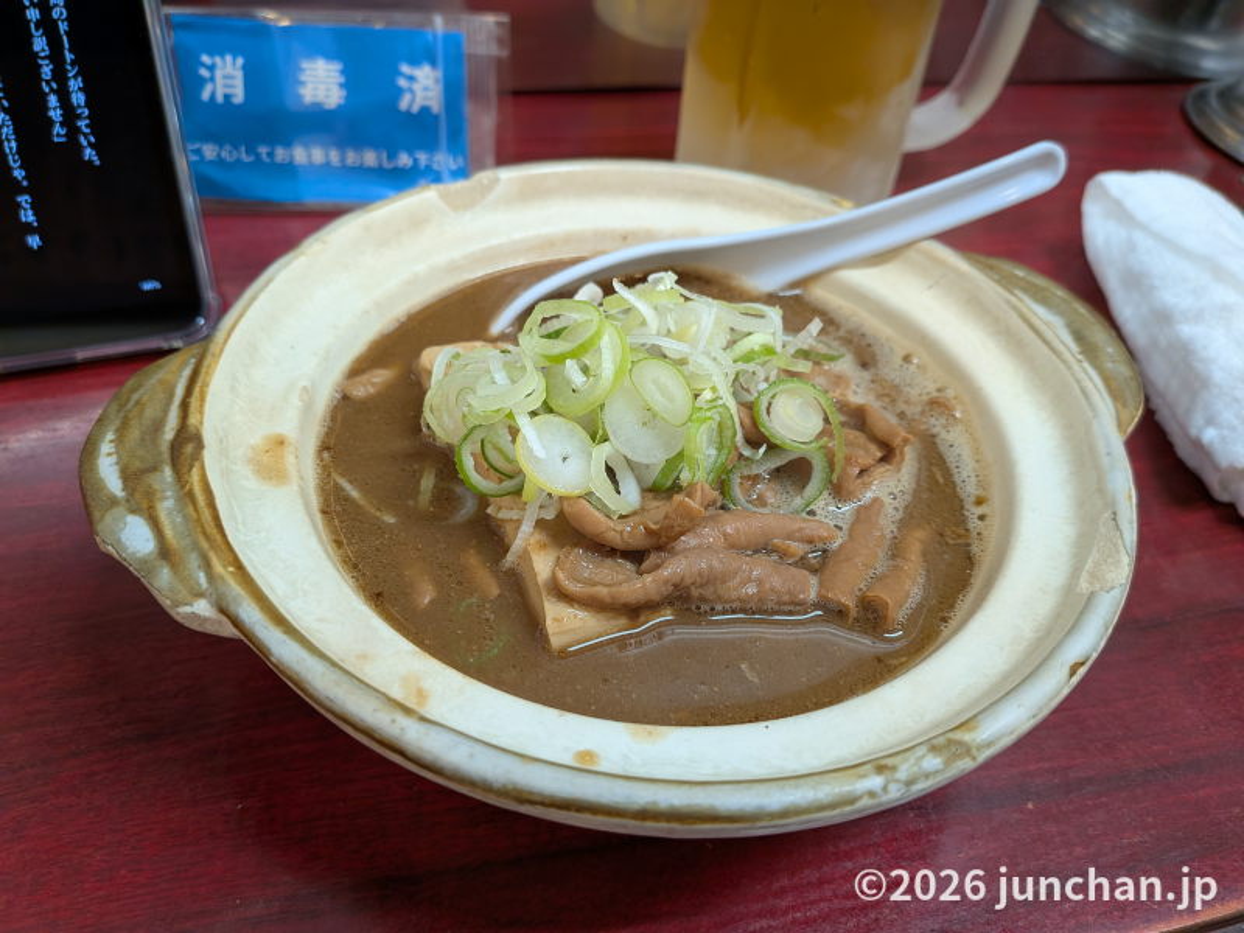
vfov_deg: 56.8
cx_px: 622
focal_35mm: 24
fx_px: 862
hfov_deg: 71.6
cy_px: 466
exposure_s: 1/120
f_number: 1.7
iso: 286
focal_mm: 4.53
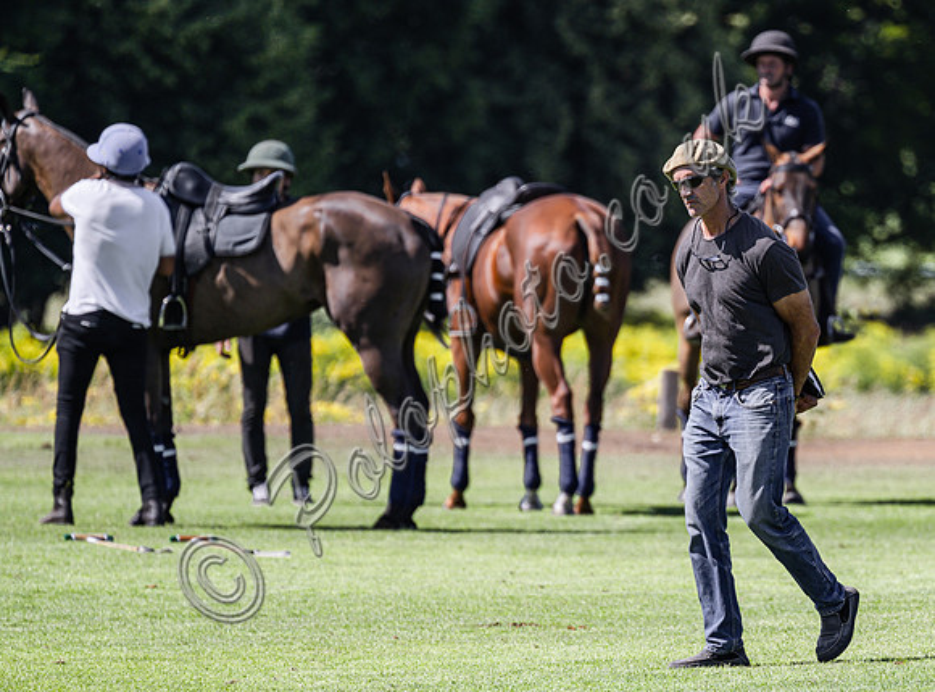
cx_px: 799
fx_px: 17959
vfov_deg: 2.2
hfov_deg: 3.0
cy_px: 509
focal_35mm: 668
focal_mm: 400
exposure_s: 1/1000
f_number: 5.6
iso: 320
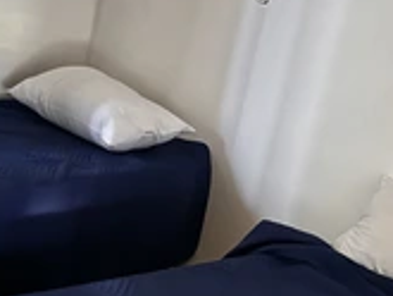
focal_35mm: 64
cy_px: 186
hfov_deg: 30.2
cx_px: 205
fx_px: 727
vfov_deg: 22.9
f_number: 1.78
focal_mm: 6.86
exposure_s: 1/21
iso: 1600
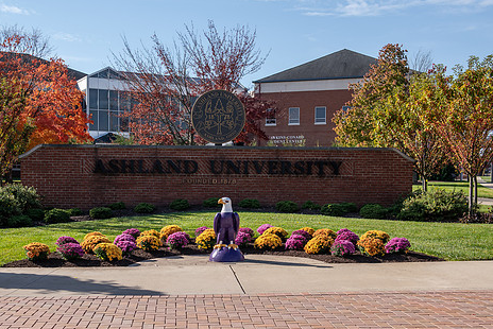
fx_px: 685
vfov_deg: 27.0
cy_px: 196
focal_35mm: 50
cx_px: 208
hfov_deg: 39.5
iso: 250
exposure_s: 1/640
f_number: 5.6
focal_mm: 40
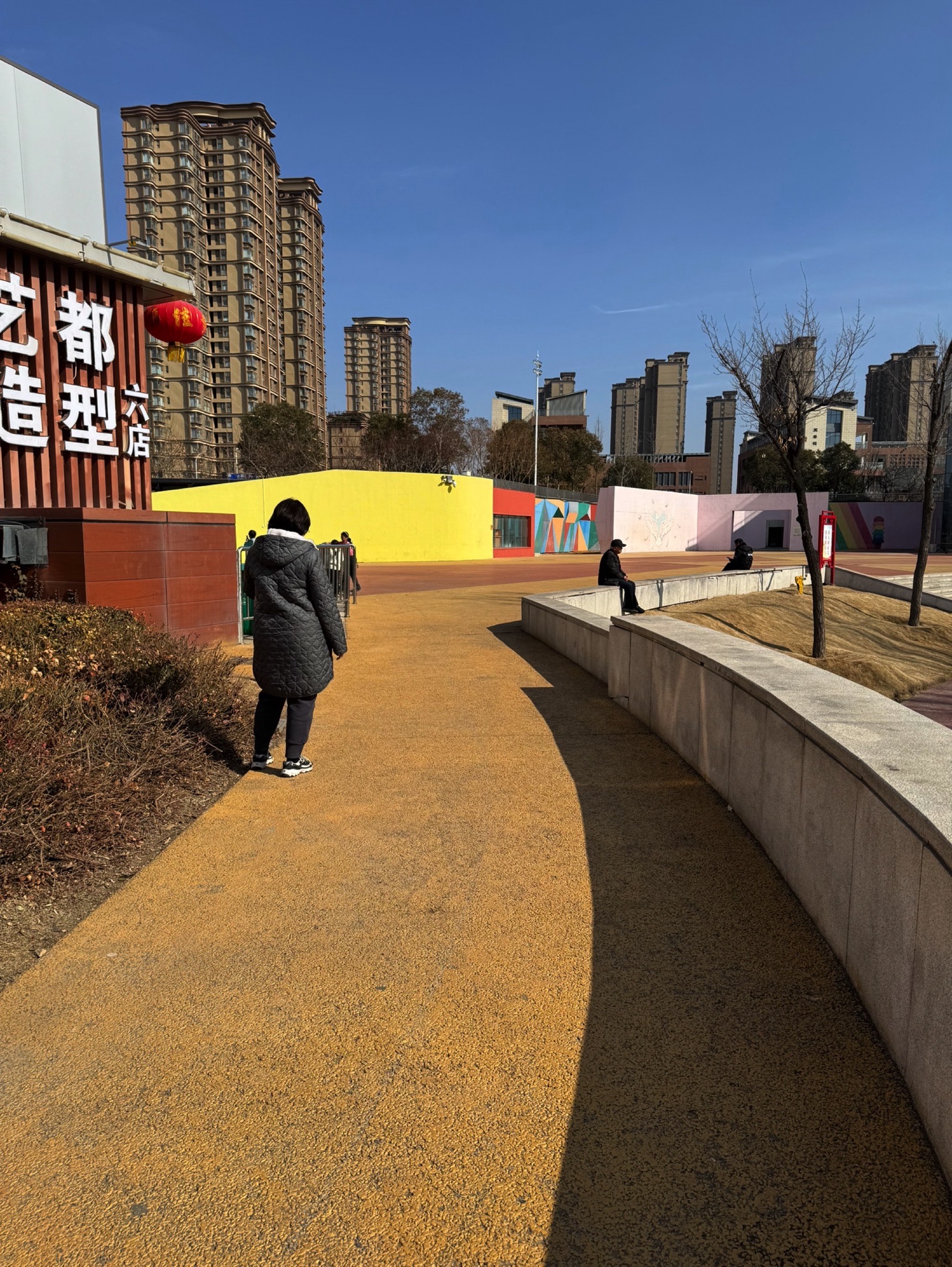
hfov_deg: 56.9
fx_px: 879
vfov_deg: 71.6
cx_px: 476
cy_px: 634
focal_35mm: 24
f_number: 1.78
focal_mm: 6.86
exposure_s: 1/4950
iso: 80
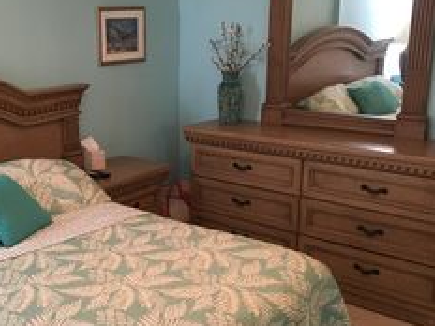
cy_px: 204
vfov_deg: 31.4
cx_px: 124
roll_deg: +1.3
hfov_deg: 40.4
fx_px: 578
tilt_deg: -17.3
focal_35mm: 46
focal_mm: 4.15
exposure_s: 1/30
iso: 200
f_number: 2.2
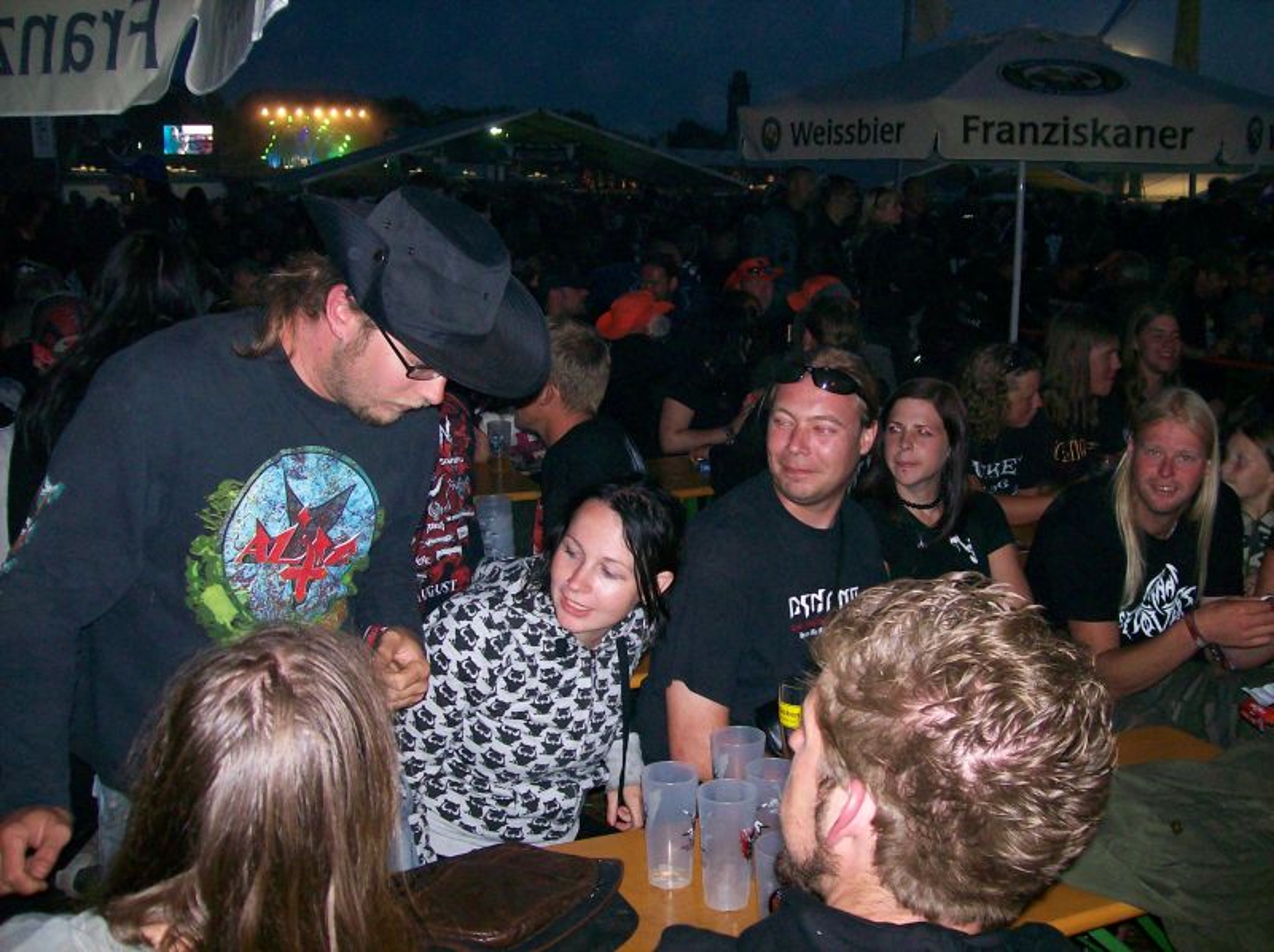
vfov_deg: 39.6
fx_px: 1323
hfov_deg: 51.4
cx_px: 637
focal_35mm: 36
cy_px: 476
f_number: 2.7
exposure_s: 1/64
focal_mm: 6
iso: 140
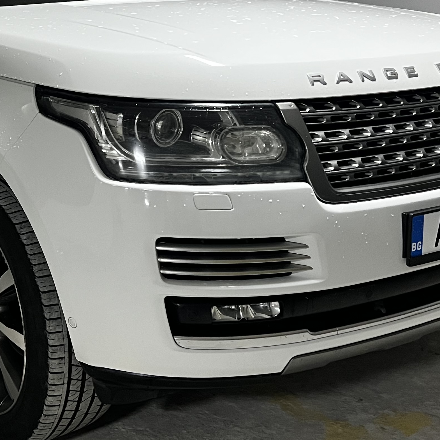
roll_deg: +0.9
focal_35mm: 59
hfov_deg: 28.4
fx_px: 848
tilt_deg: -12.9
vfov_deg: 29.0
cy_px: 162
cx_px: 87
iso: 500
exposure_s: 1/50
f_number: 1.5
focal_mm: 5.7
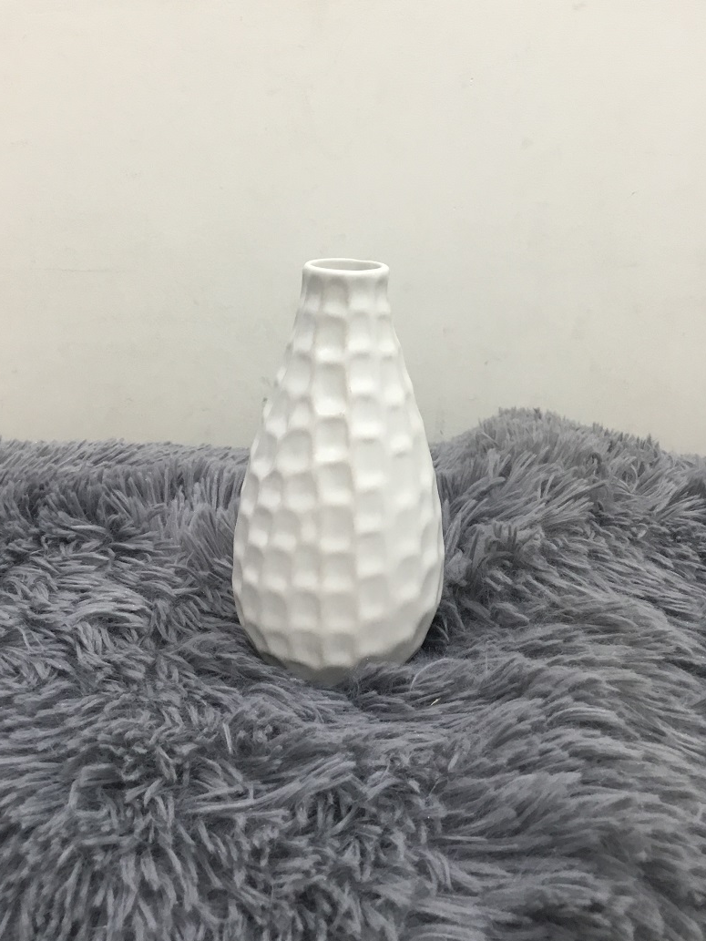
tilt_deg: -12.7
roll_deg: +1.1
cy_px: 401
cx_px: 347
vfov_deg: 51.2
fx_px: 979
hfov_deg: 39.7
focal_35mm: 36
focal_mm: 3.3
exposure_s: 1/33
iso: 80
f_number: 2.4
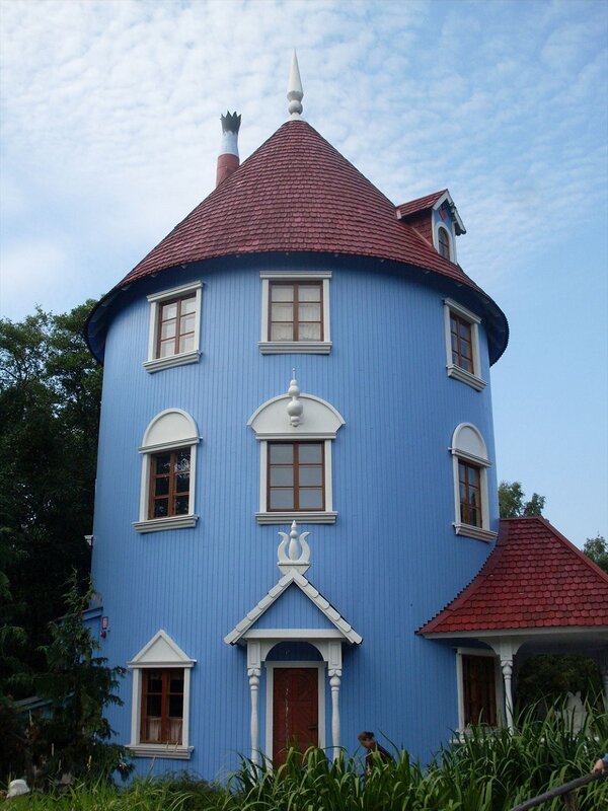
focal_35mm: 38
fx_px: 890
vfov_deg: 49.0
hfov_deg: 37.7
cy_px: 406
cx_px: 304
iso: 80
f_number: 8.4
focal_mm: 6.3
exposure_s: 1/180
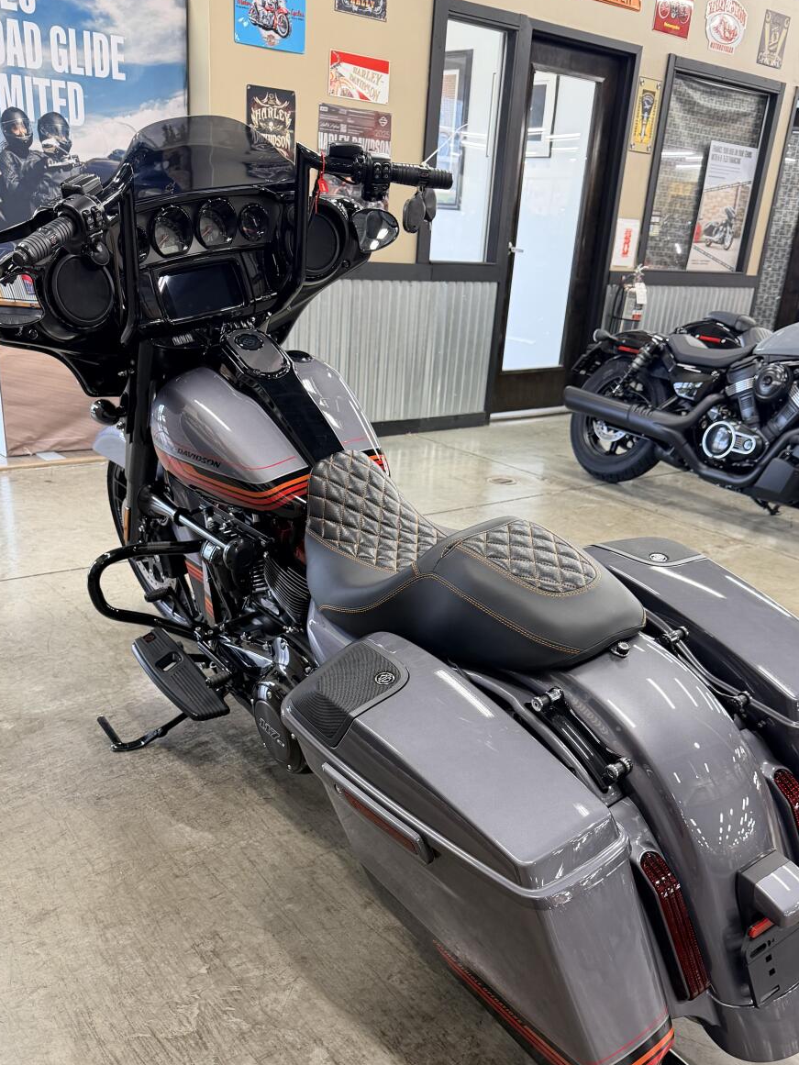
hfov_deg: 45.4
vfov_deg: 57.5
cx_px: 406
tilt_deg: -26.1
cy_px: 674
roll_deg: -4.2
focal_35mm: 31
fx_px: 954
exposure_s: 1/60
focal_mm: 6.76
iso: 250
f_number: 1.78
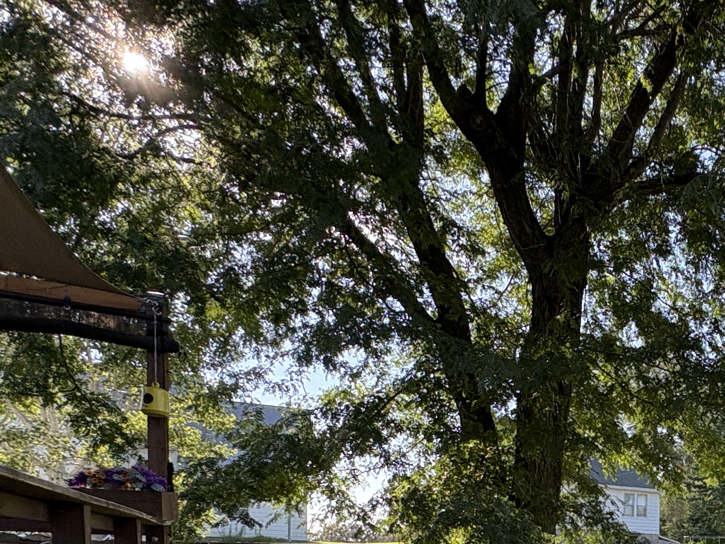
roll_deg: -0.7
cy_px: 611
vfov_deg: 33.9
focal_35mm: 36
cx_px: 717
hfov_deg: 44.2
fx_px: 754
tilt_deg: -4.7
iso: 40
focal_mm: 2.22
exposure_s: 1/451
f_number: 2.2
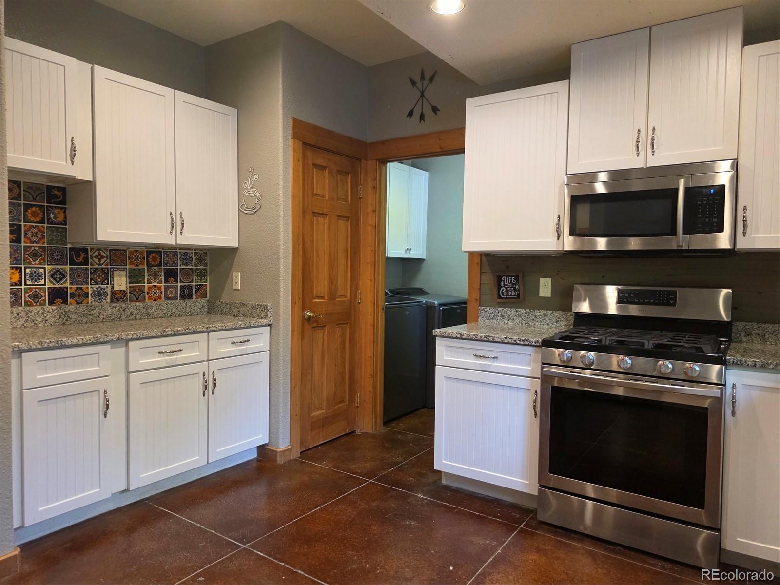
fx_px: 518
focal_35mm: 23
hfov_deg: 73.9
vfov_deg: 58.9
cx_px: 390
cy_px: 292
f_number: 1.7
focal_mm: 6.3
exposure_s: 1/120
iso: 640
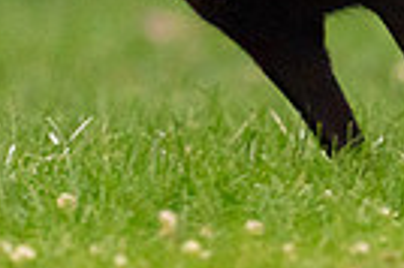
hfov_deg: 0.8
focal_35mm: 2600
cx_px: 295
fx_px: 29142
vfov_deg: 0.5
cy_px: -158
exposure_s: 1/1600
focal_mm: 600
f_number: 6.3
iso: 6400
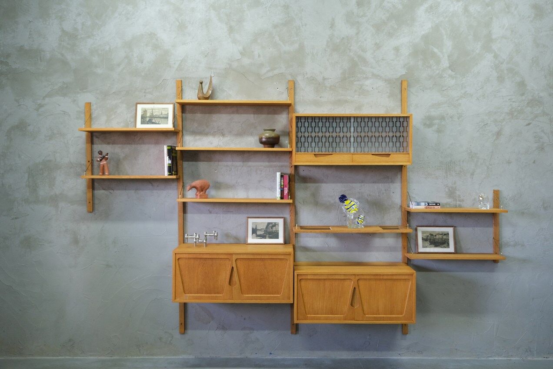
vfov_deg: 41.1
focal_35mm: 32
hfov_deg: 58.7
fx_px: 492
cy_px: 184
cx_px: 276
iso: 1250
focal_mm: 21.2
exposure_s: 1/30
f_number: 4
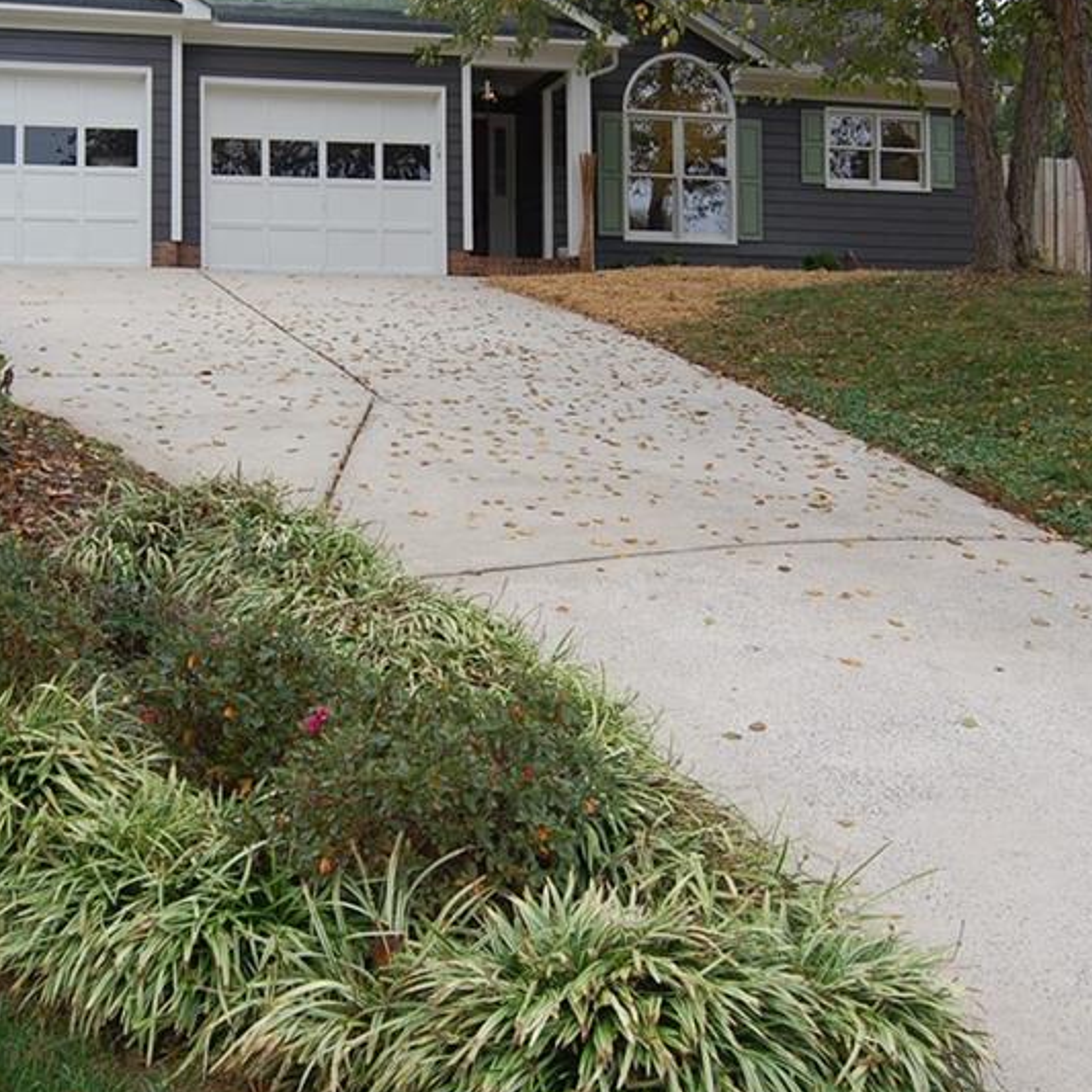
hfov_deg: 38.0
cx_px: 375
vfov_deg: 38.2
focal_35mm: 44
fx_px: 1570
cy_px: 434
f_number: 5.6
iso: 200
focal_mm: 18
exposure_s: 1/125
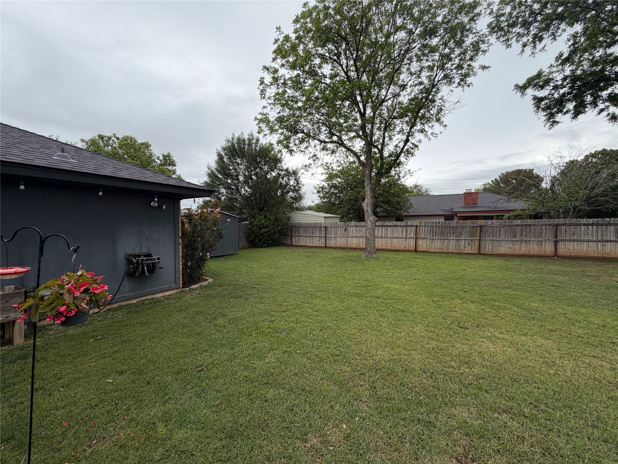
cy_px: 232
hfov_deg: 102.1
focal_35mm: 14
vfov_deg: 85.7
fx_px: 250
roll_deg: +0.2
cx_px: 309
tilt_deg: -2.0
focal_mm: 2.22
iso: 40
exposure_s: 1/559
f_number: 2.2
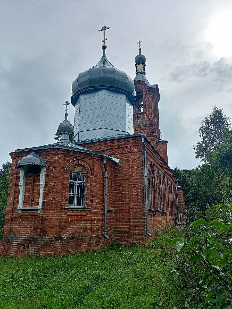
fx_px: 250
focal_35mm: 28
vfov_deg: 63.4
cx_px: 116
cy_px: 154
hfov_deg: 49.7
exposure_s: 1/3676
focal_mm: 4.69
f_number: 1.8
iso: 114
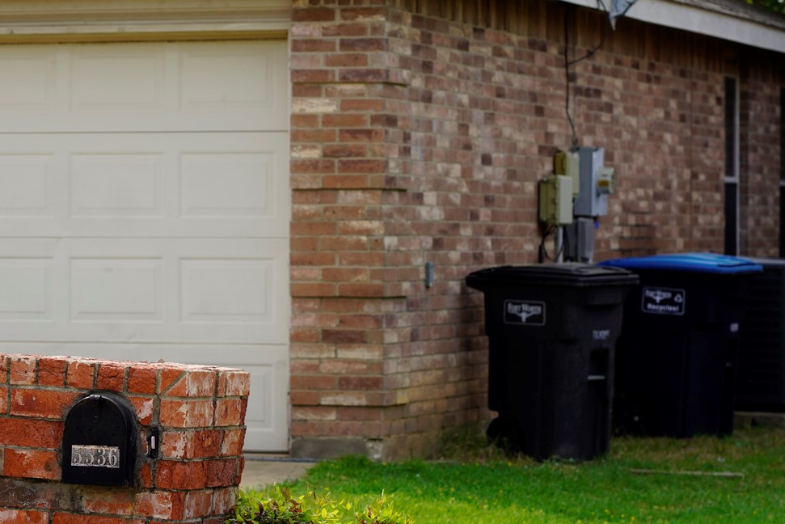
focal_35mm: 190
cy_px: 205
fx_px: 4144
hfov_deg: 10.8
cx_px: 122
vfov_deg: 7.2
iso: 100
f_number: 5.6
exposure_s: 1/125
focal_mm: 85
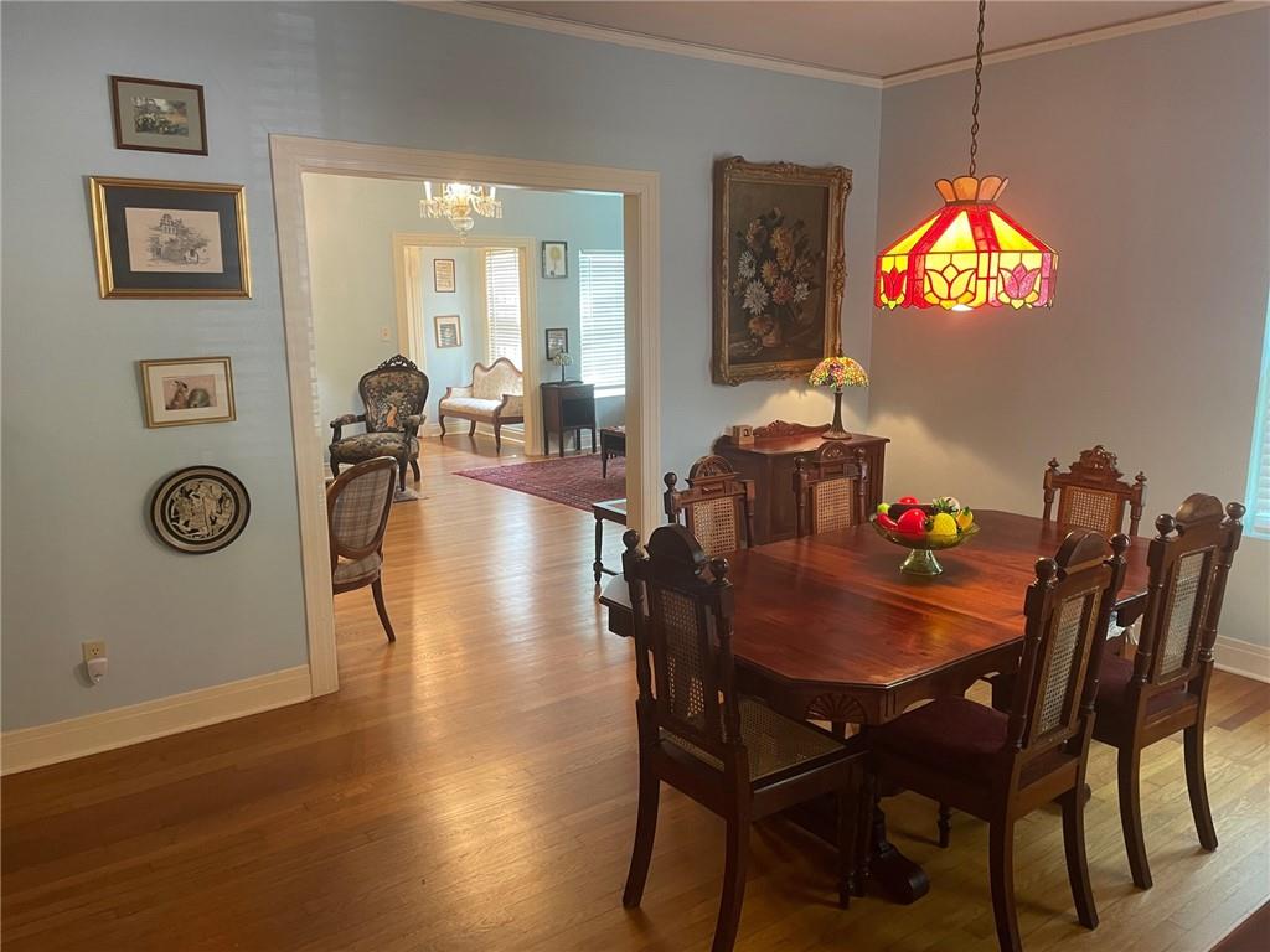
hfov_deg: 67.3
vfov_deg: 53.1
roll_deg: +0.7
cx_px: 635
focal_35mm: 26
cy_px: 476
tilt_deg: -10.7
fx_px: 954
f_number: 1.6
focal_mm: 4.2
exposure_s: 1/60
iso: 250
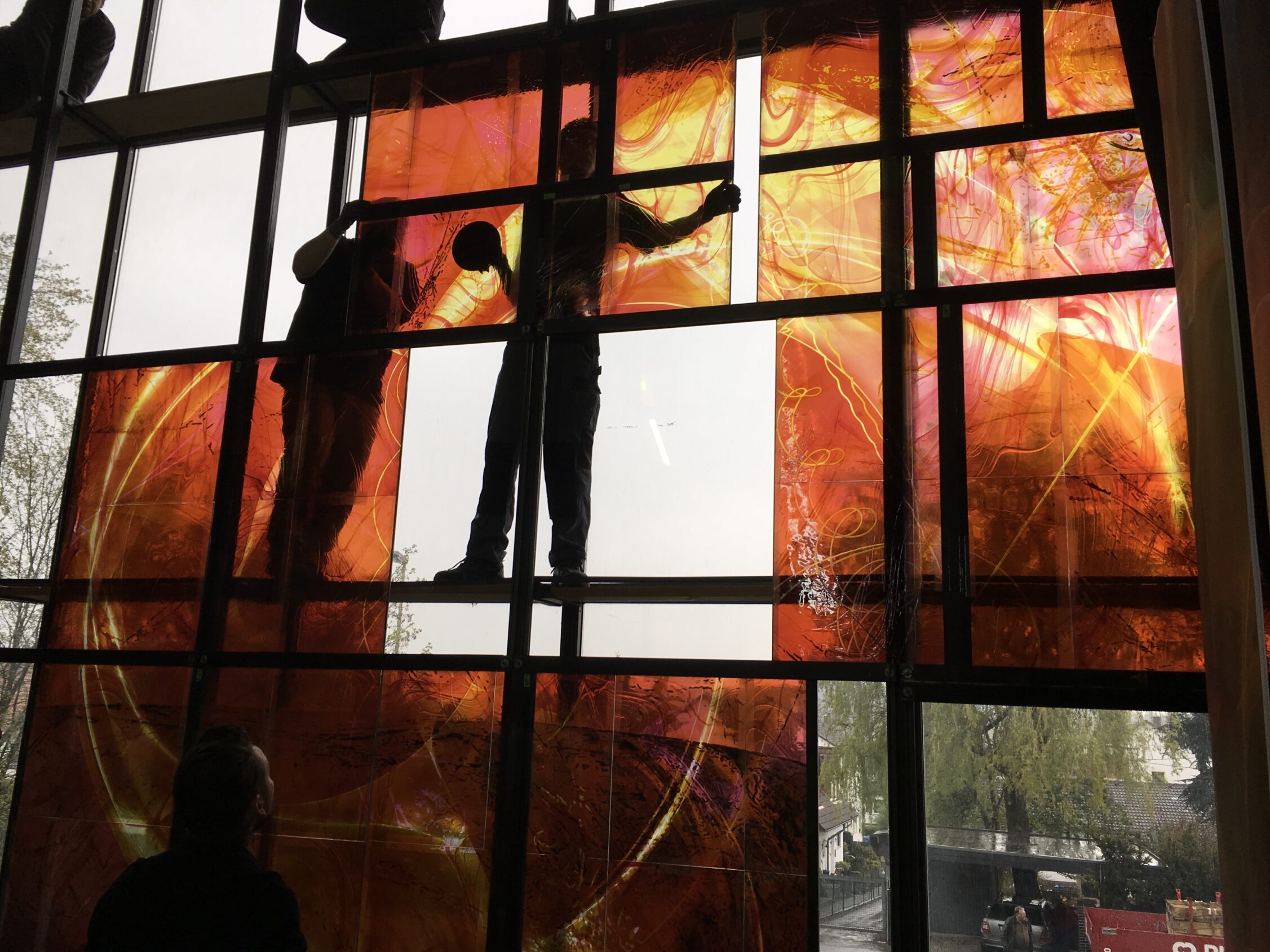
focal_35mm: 29
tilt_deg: +11.0
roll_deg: -1.7
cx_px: 635
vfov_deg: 48.2
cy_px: 476
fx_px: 1064
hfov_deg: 61.7
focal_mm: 4.15
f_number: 2.2
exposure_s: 1/180
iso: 25
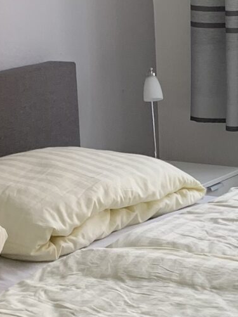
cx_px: 197
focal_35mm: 133
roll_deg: +1.7
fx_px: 1219
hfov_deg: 11.1
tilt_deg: -14.4
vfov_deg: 14.8
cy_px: 223
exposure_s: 1/102
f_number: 1.8
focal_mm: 4.25
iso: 100
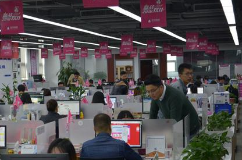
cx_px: 65
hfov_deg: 20.9
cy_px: 108
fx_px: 650
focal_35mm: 97
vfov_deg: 14.0
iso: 1000
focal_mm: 42
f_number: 5.6
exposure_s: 1/125
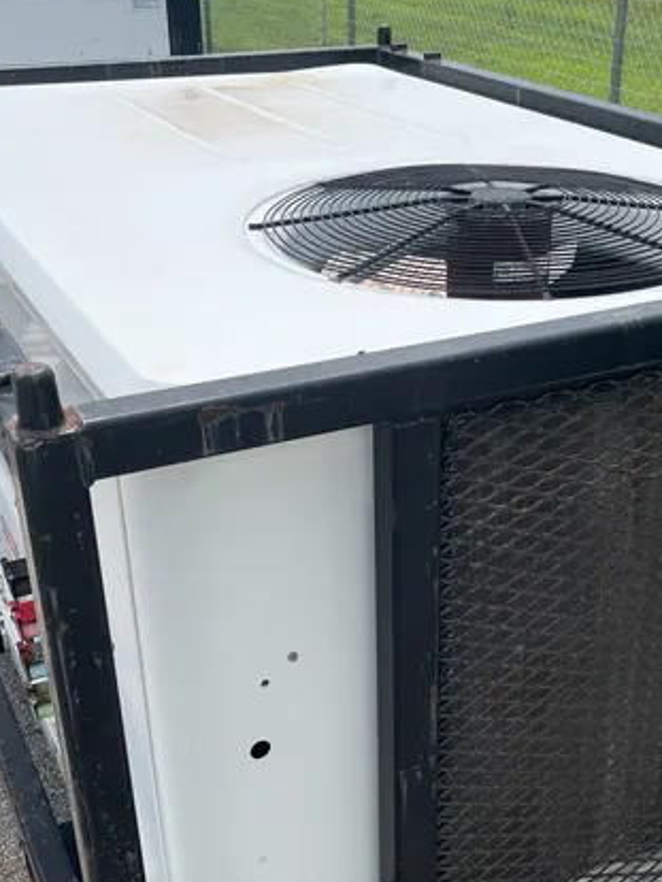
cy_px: 478
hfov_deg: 31.4
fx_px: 1172
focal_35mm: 46
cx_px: 430
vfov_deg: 41.2
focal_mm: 5.1
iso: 50
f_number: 1.6
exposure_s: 1/5076
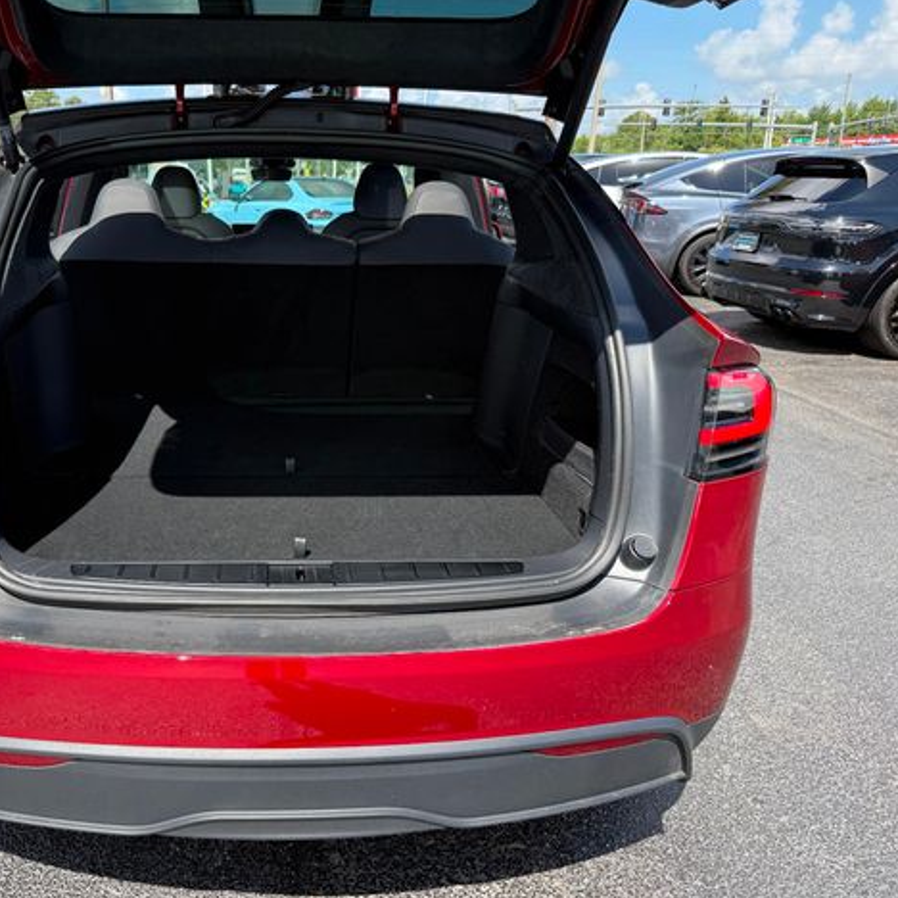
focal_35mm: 29
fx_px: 851
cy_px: 453
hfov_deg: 54.5
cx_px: 299
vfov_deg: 55.6
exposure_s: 1/1075
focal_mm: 6.76
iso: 80
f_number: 1.78
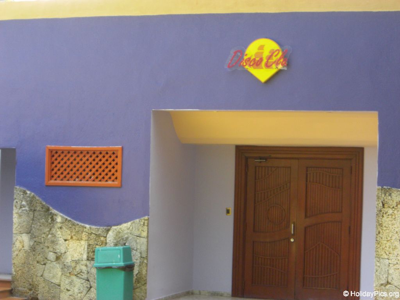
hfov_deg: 17.3
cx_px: 200
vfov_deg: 13.0
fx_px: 1317
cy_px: 150
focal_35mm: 114
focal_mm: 18.6
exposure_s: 1/200
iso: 200
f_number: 5.2
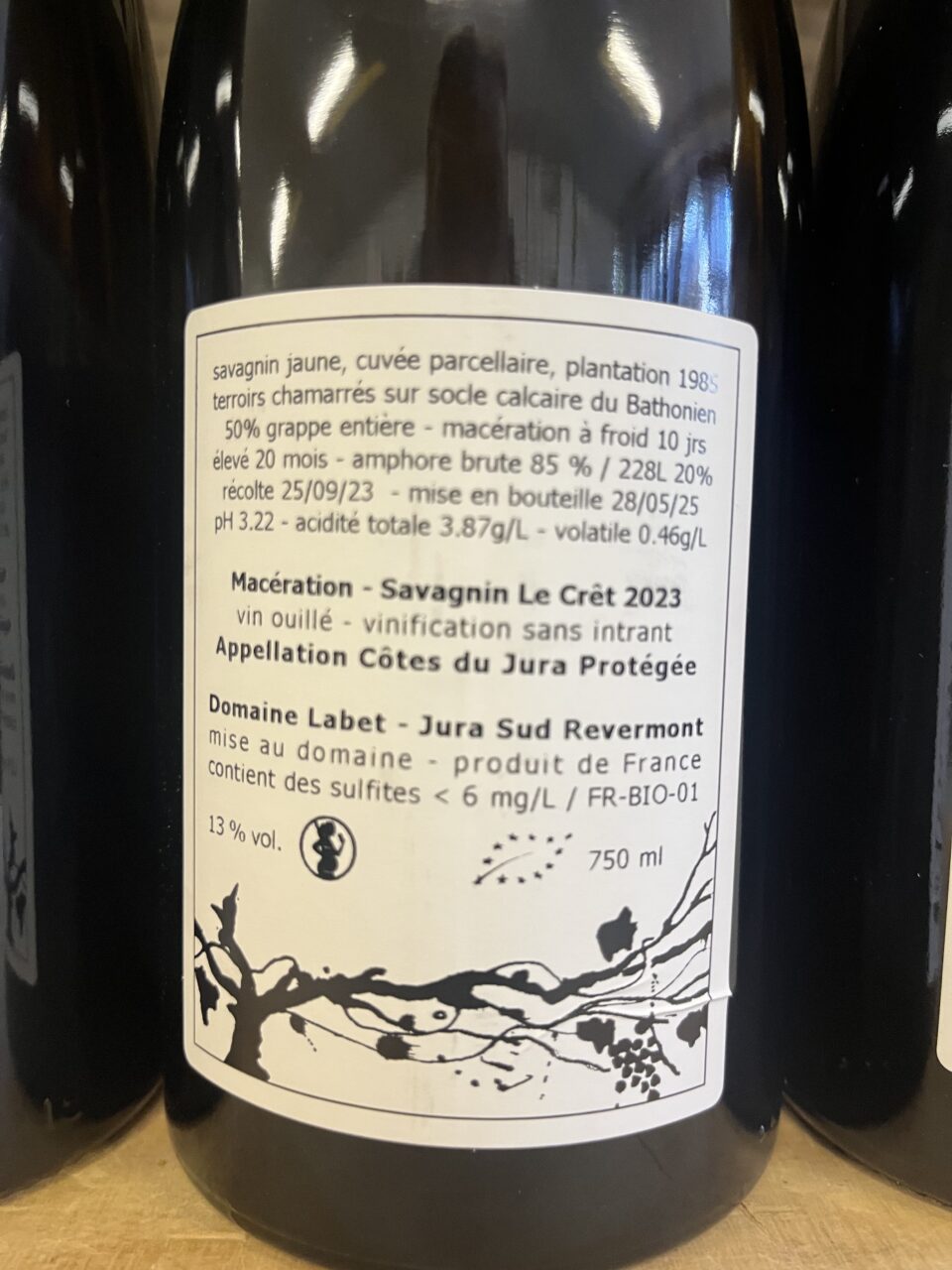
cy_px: 635
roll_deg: +0.3
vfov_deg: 67.3
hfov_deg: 53.1
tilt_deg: -5.2
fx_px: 953
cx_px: 476
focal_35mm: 26
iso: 125
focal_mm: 5.1
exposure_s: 1/50
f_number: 1.6
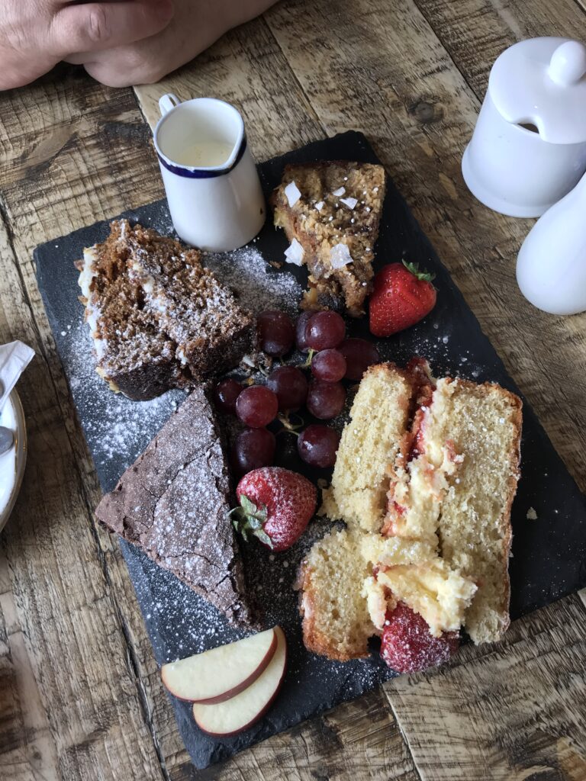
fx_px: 632
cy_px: 390
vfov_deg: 63.4
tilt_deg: -68.3
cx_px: 293
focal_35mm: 28
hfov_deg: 49.7
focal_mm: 3.99
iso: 32
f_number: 1.8
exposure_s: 1/100
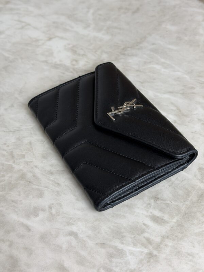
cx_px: 102
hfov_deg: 30.3
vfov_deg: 39.7
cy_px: 136
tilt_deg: -47.1
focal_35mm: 48
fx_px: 377
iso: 64
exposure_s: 1/120
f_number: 1.78
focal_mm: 6.76
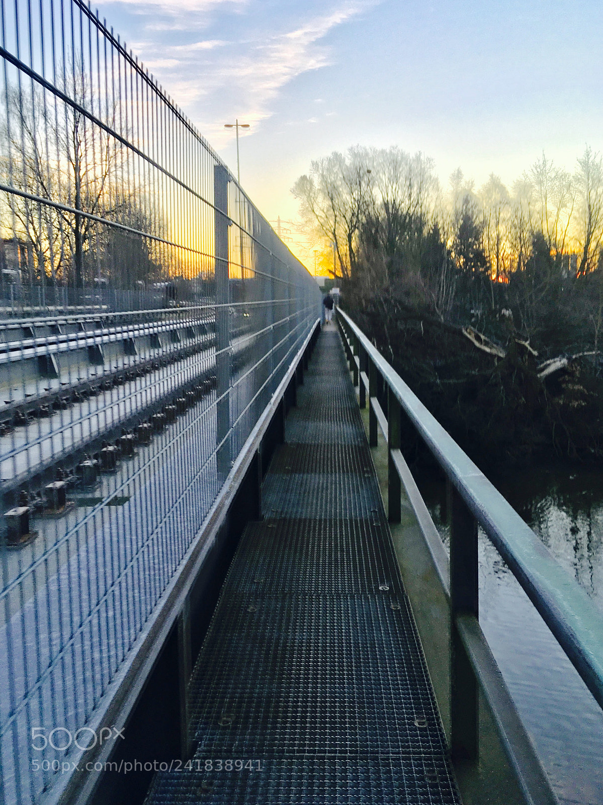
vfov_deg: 61.7
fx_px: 674
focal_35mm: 29
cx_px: 302
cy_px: 402
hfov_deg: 48.2
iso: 25
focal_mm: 4.15
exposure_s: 1/145
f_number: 2.2
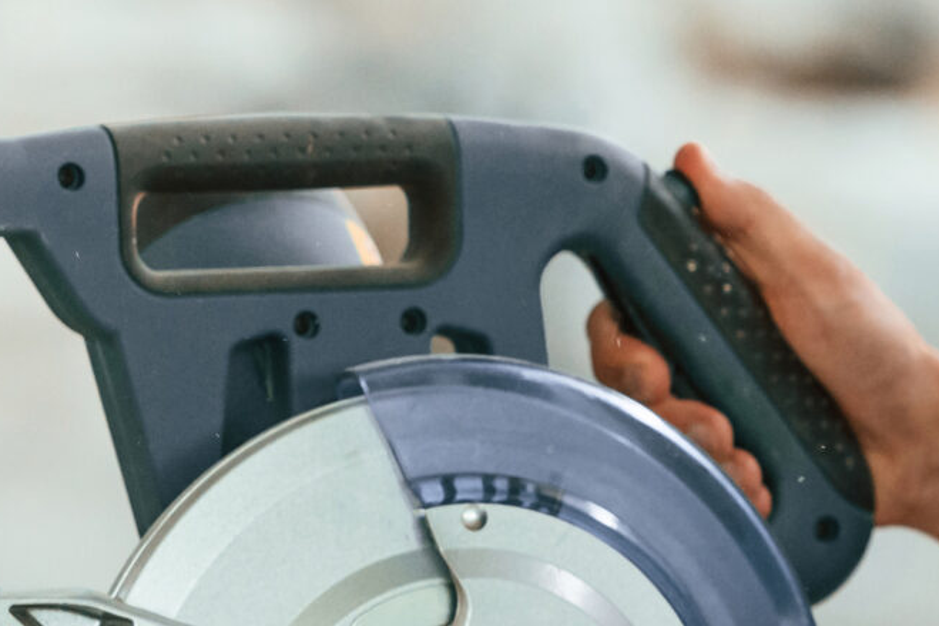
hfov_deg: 3.3
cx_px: 744
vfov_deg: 2.2
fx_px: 16219
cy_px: 440
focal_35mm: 622
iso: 1600
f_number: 2.8
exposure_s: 1/250
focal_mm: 160
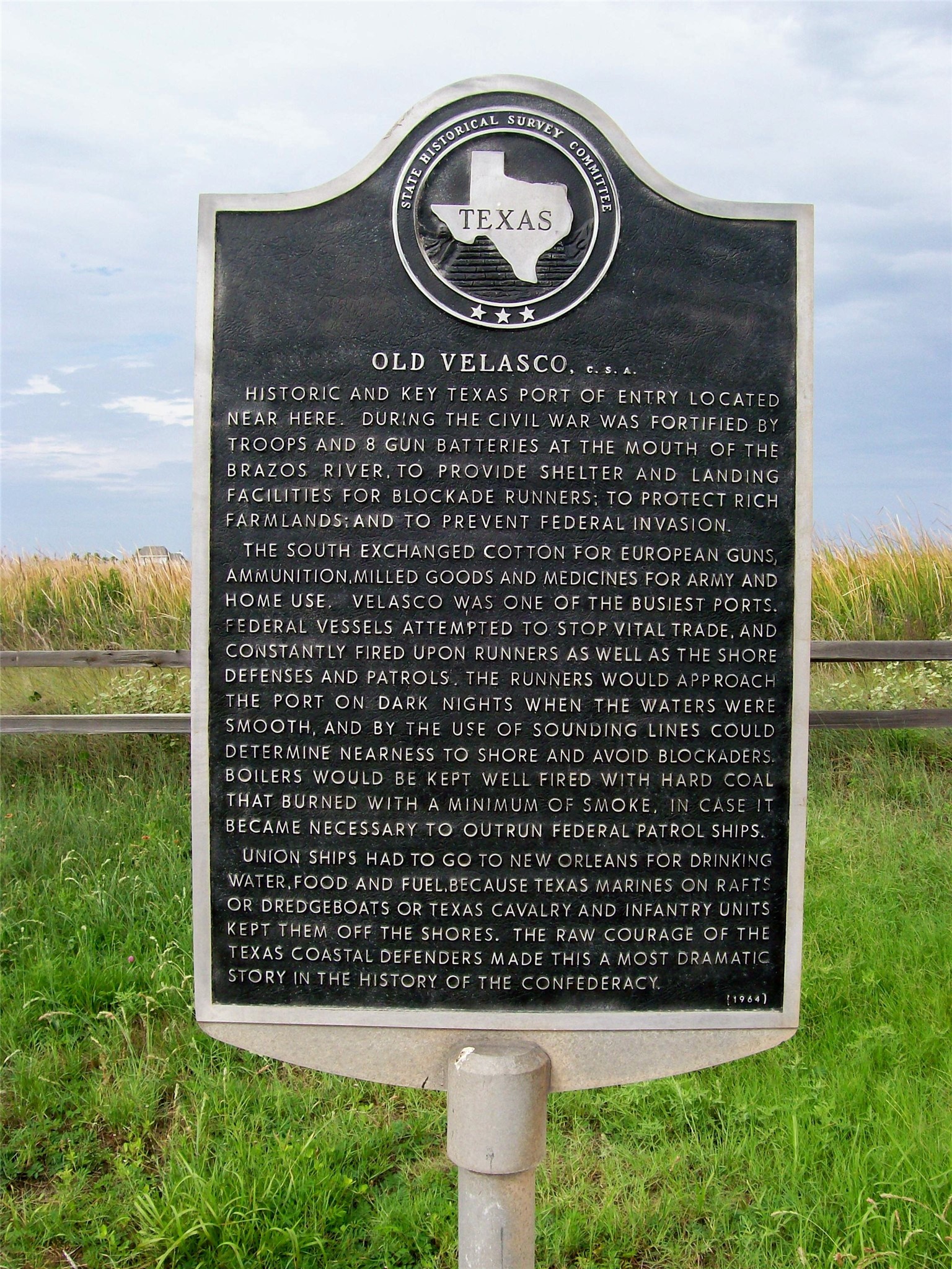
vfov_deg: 51.4
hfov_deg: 39.7
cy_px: 634
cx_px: 476
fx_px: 1320
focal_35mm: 36
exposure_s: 1/367
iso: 80
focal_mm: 6
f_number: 4.8
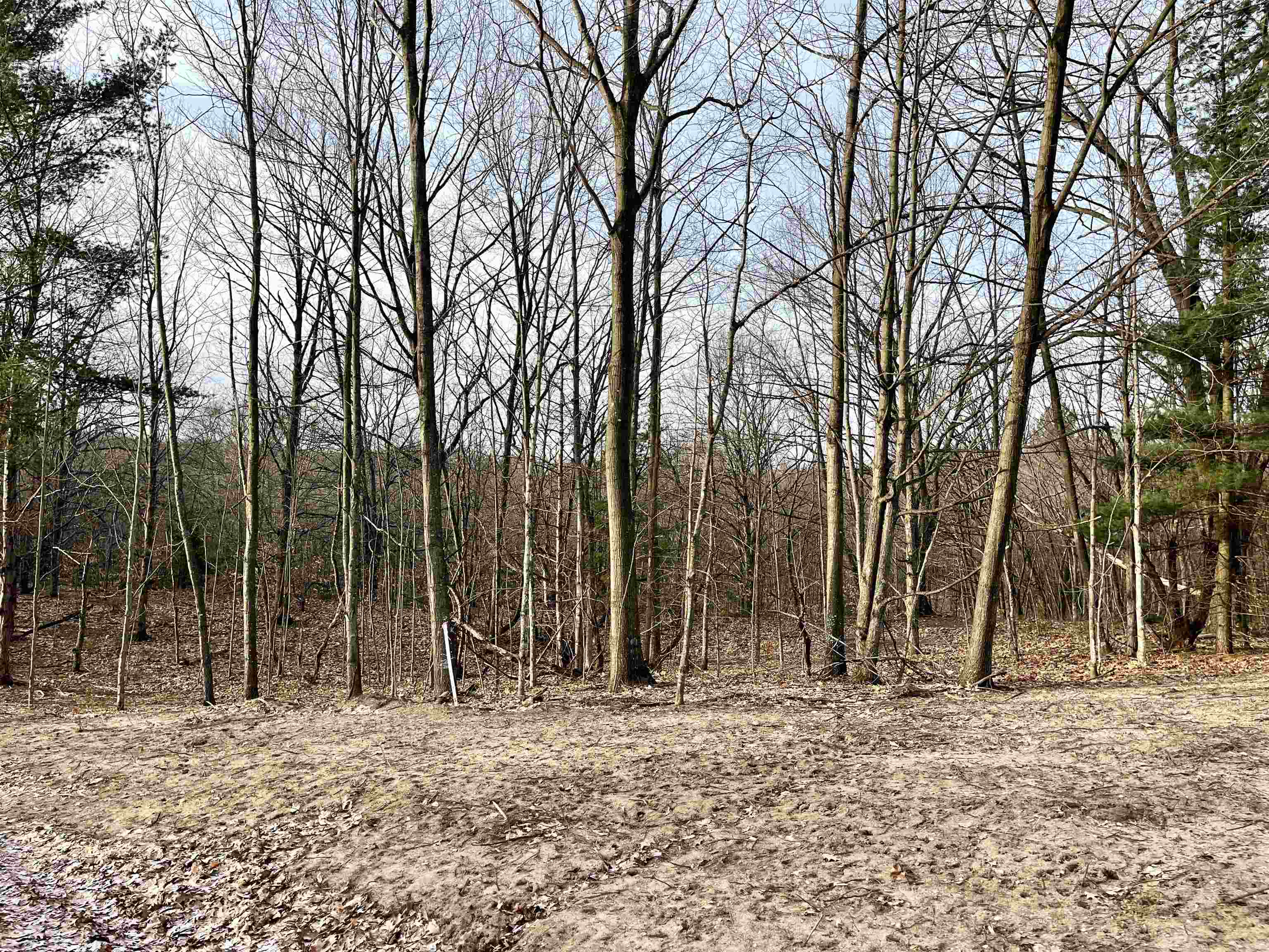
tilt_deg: +2.8
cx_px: 634
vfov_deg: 53.1
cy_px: 476
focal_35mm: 26
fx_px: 953
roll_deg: -3.5
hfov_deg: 67.3
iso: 50
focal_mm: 5.1
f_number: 1.6
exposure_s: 1/718
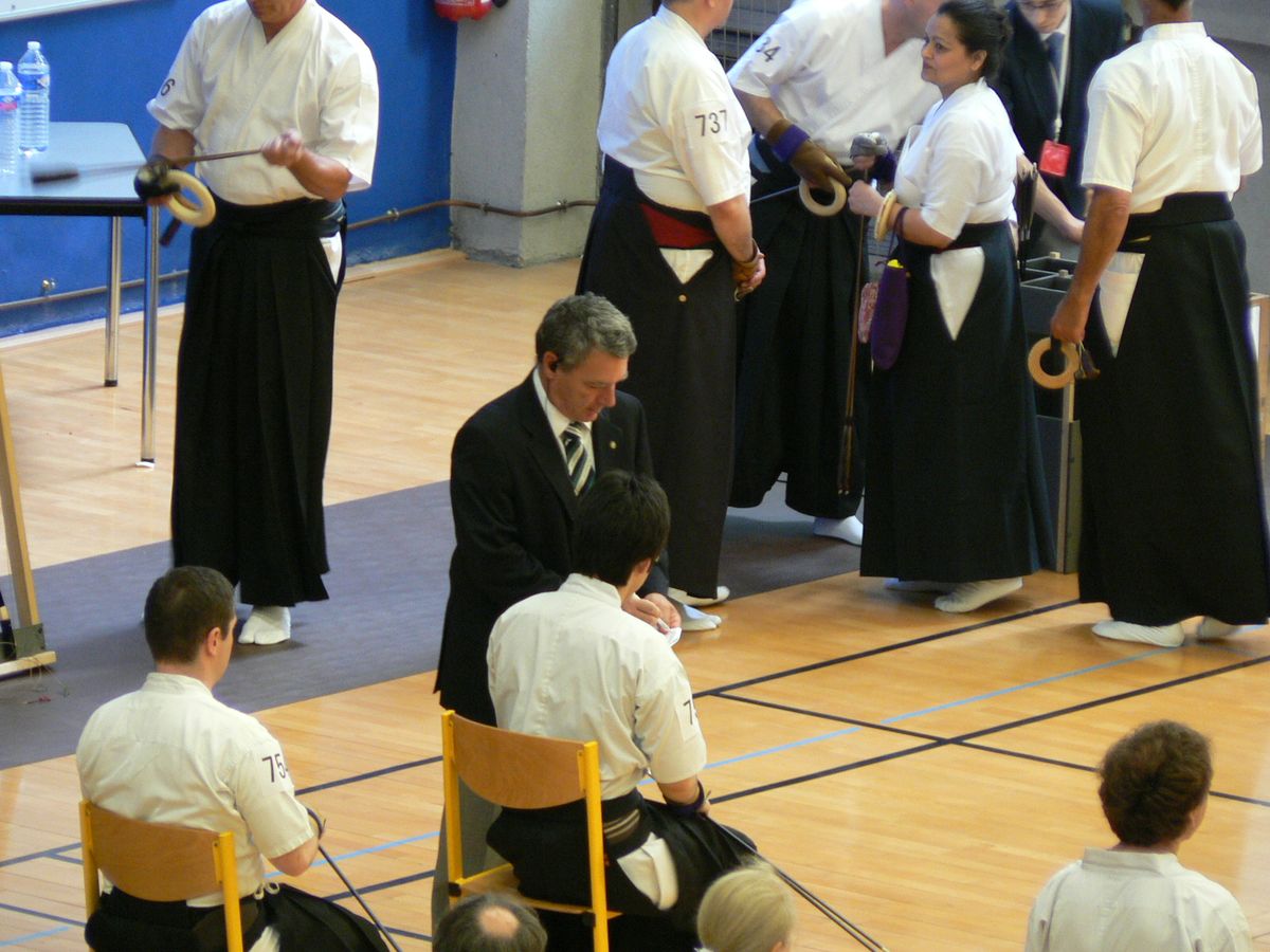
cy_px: 476
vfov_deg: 4.5
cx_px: 635
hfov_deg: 6.0
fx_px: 12144
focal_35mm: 331
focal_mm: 55.2
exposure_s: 1/30
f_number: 3.3
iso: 200
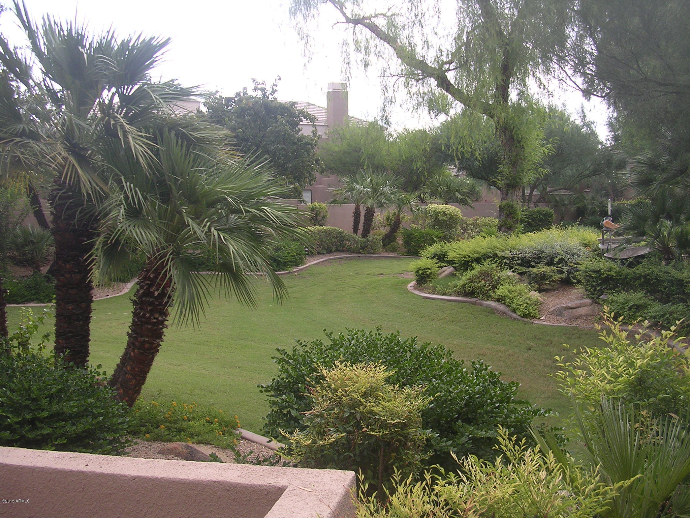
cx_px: 345
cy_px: 259
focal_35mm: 38
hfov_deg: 49.0
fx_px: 757
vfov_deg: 37.7
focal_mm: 5.8
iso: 100
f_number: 2.8
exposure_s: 1/320
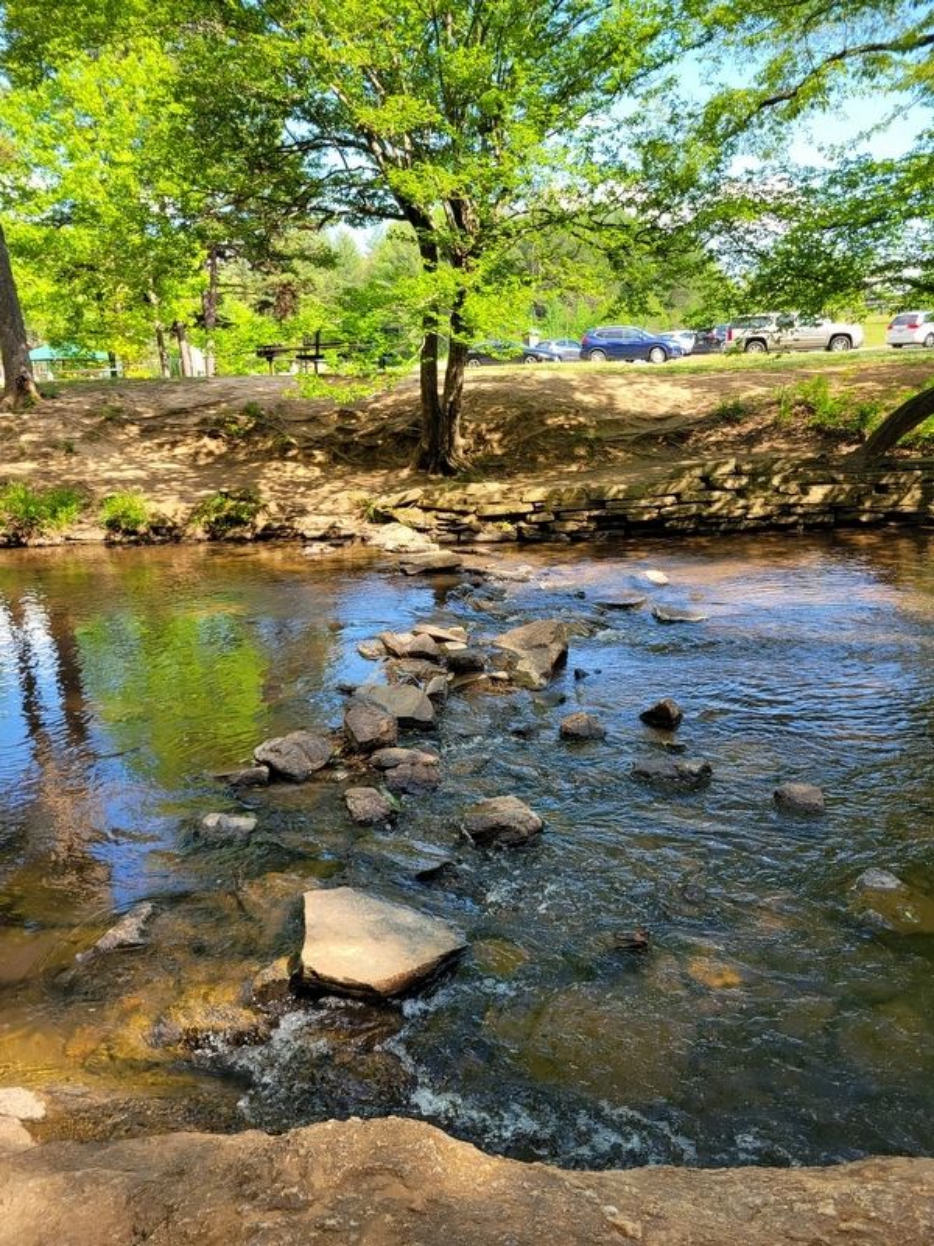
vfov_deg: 67.3
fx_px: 935
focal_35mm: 26
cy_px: 623
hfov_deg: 53.1
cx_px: 467
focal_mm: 5.4
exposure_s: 1/470
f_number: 1.8
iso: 40
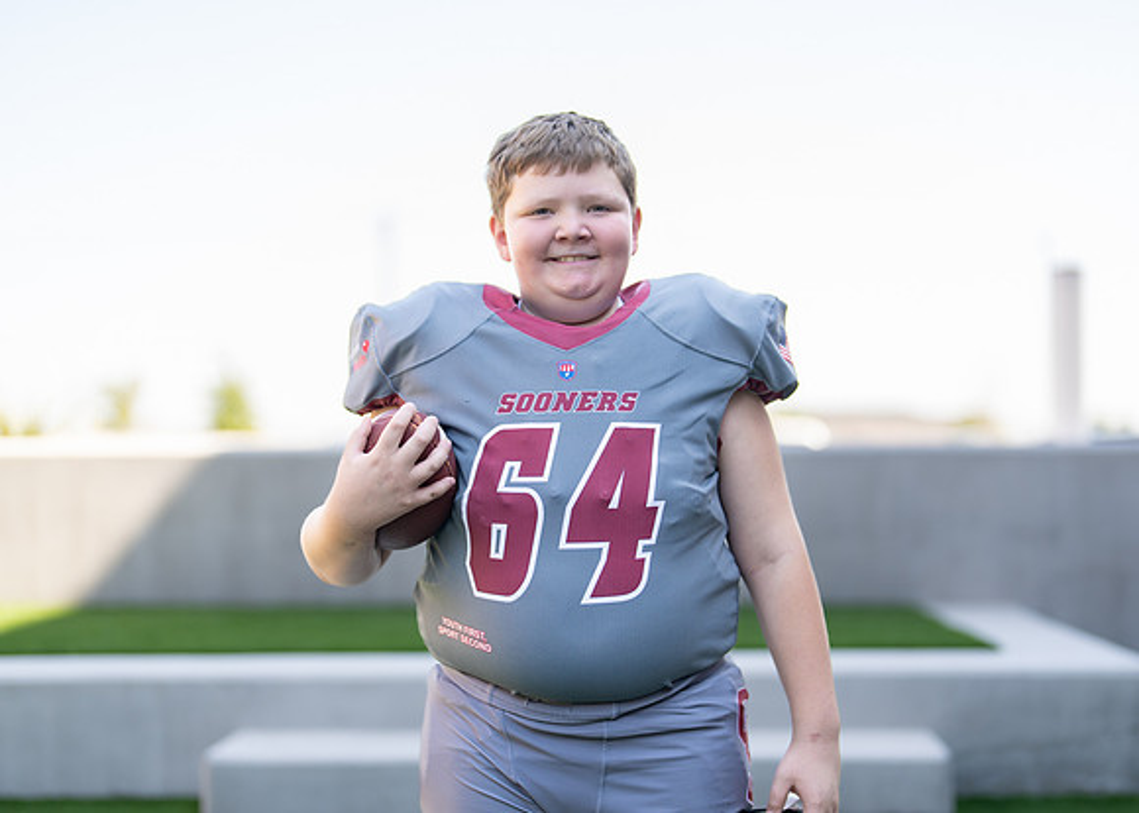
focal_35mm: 61
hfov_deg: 32.2
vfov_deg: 23.3
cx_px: 616
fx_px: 1972
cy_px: 441
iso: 100
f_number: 1.2
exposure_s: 1/1600
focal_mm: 50
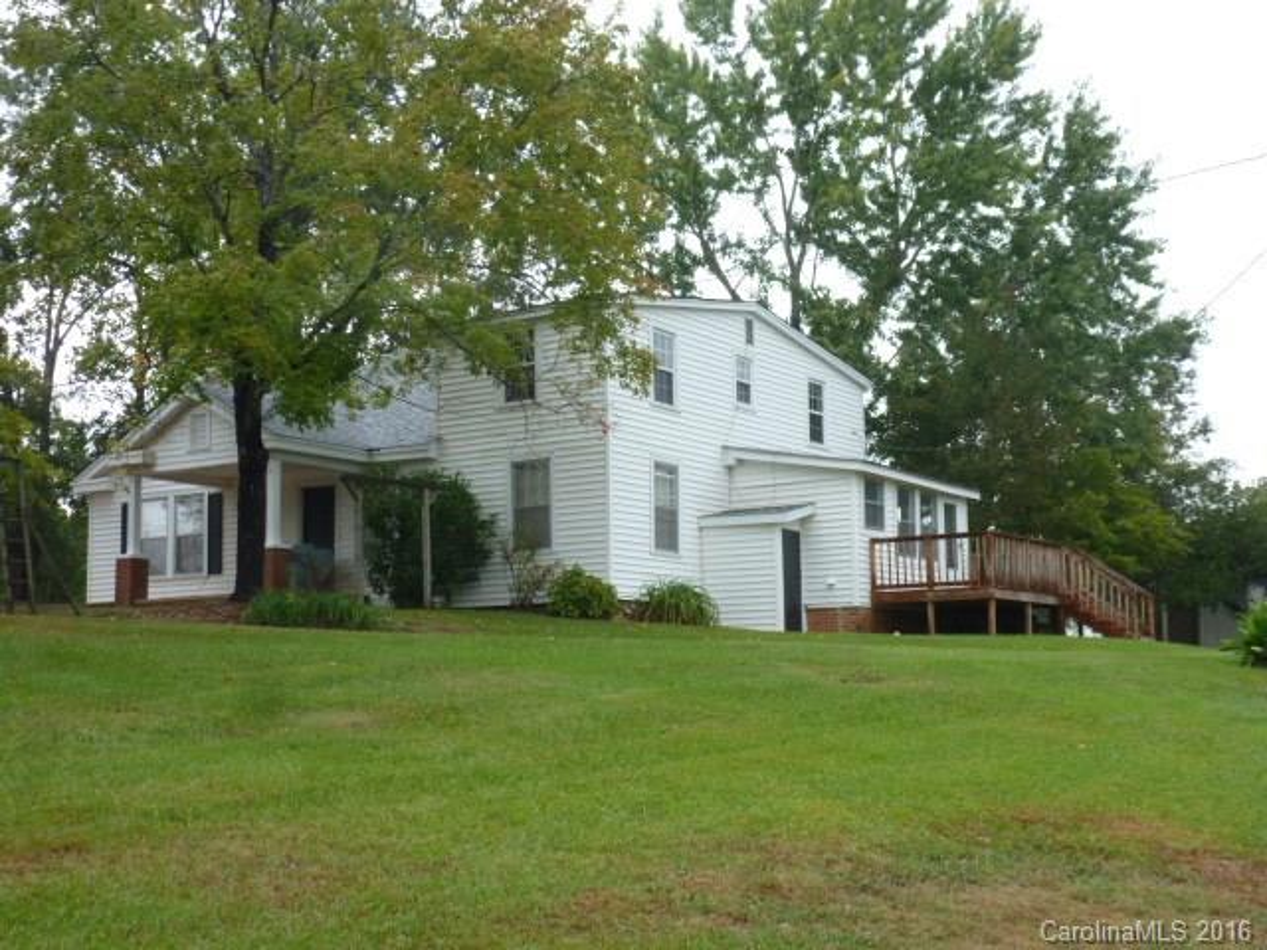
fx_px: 1793
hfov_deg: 38.9
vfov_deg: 29.7
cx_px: 634
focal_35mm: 49
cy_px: 475
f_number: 4.1
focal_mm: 8.7
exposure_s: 1/60
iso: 125
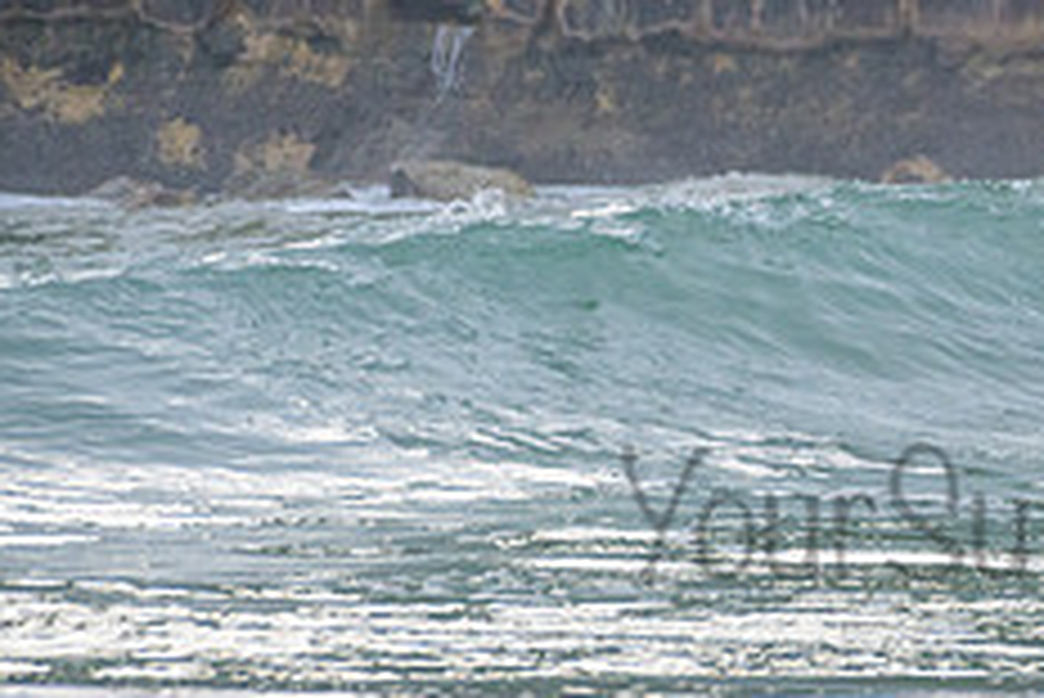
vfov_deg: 0.9
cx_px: 1214
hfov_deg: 1.3
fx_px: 44512
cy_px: 297
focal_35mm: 1534
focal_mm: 500
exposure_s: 1/2000
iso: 800
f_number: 5.6
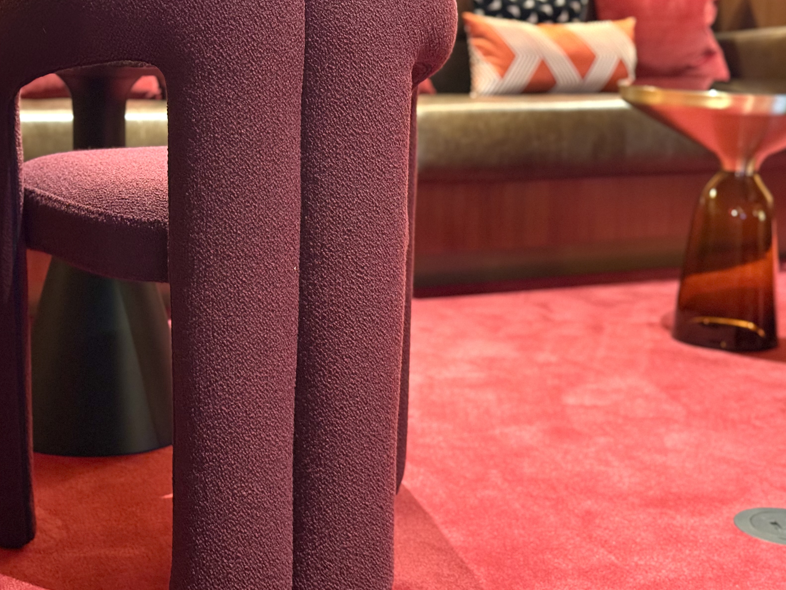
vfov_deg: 24.0
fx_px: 1385
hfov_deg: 31.7
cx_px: 389
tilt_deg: -11.3
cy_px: 274
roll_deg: -1.6
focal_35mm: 61
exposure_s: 1/18
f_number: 1.78
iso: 800
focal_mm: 6.76
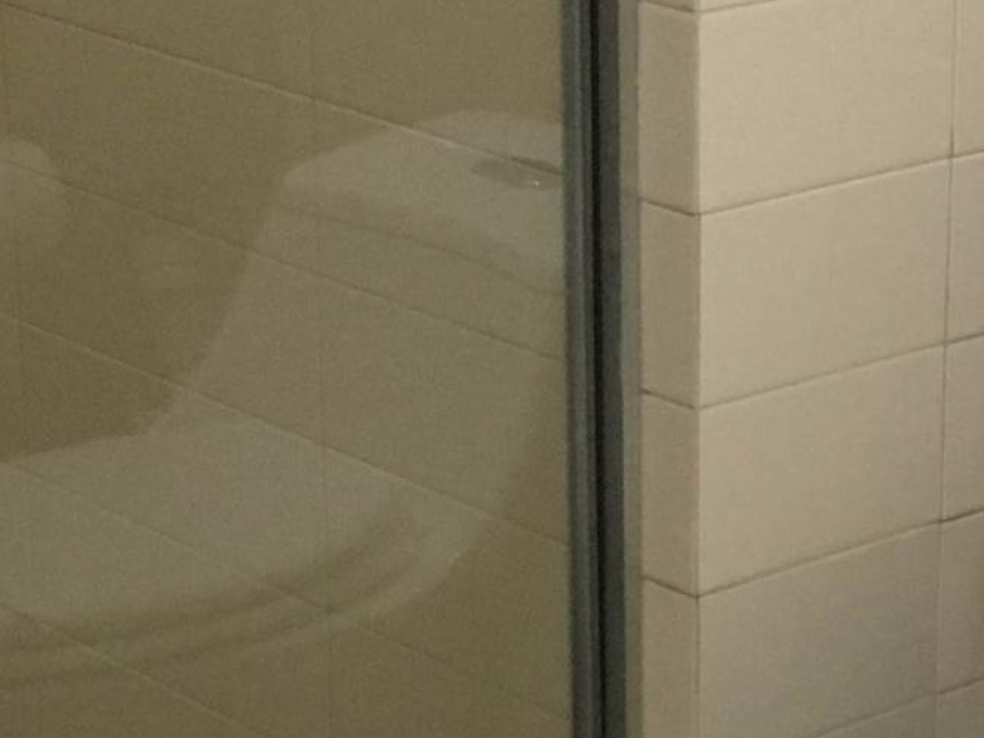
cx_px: 737
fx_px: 3724
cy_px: 590
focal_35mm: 131
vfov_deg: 11.3
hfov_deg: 15.0
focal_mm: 4.15
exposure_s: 1/30
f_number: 2.2
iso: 200
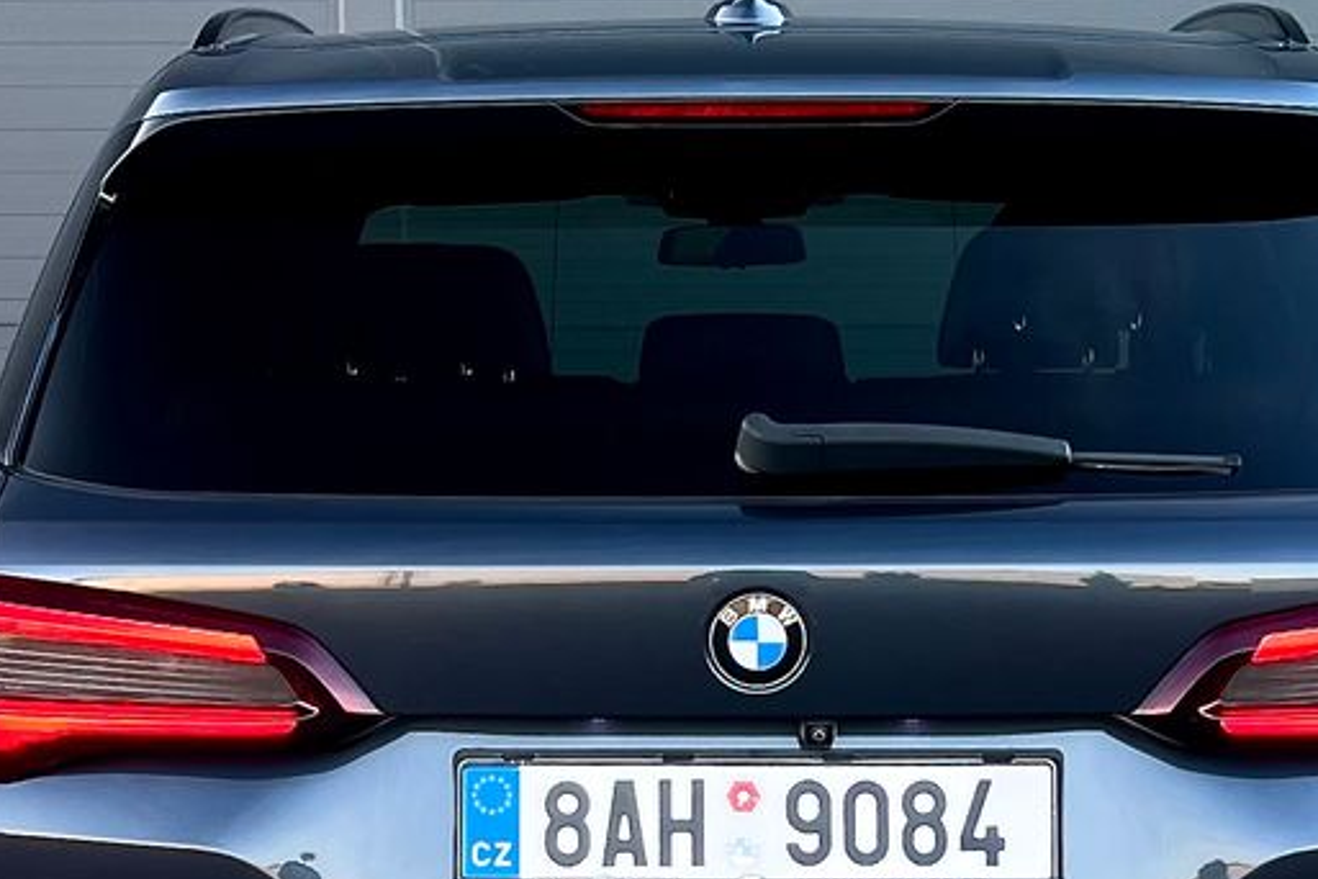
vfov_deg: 24.3
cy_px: 815
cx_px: 766
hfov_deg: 36.8
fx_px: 1977
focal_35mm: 54
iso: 80
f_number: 1.5
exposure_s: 1/121
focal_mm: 5.7
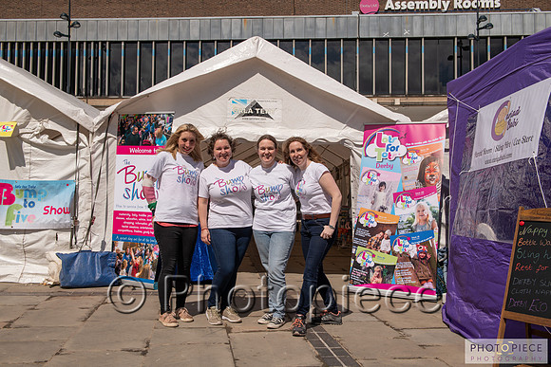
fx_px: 520
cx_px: 276
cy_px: 184
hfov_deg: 55.8
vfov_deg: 38.9
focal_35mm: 34
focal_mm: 34
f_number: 9
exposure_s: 1/1000
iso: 90
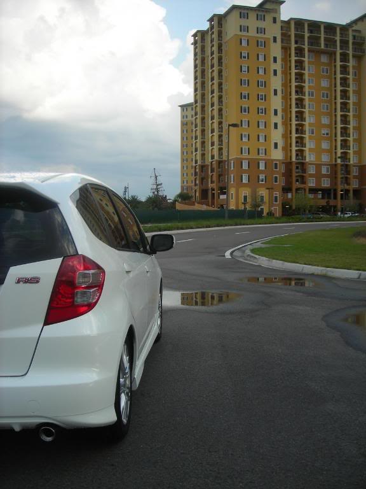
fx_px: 536
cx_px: 183
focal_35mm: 38
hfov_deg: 37.7
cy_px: 244
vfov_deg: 49.0
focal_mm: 6.3
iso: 50
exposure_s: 1/280
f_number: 3.2
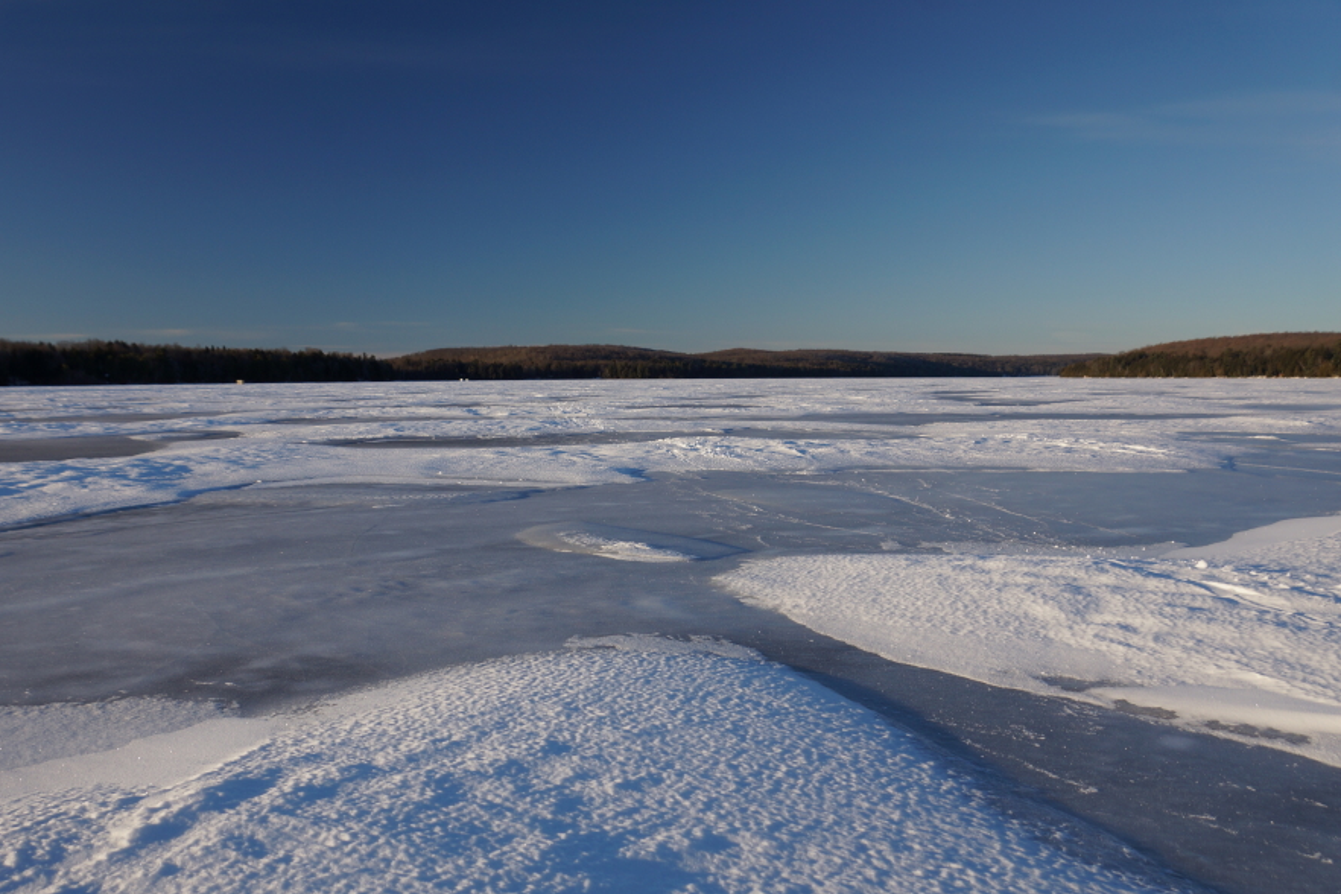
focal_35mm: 34
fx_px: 1266
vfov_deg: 38.9
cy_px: 441
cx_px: 617
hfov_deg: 55.7
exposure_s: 1/160
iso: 100
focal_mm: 20
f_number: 6.3
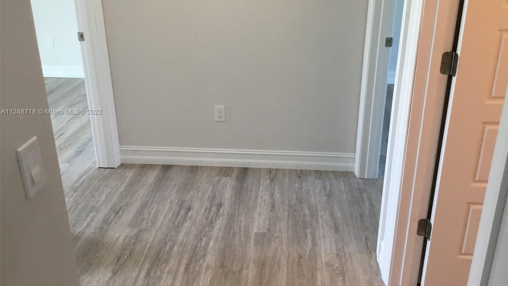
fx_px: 458
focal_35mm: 34
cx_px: 255
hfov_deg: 58.0
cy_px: 112
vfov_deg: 34.5
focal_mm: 3.3
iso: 32
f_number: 2.4
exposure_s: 1/30
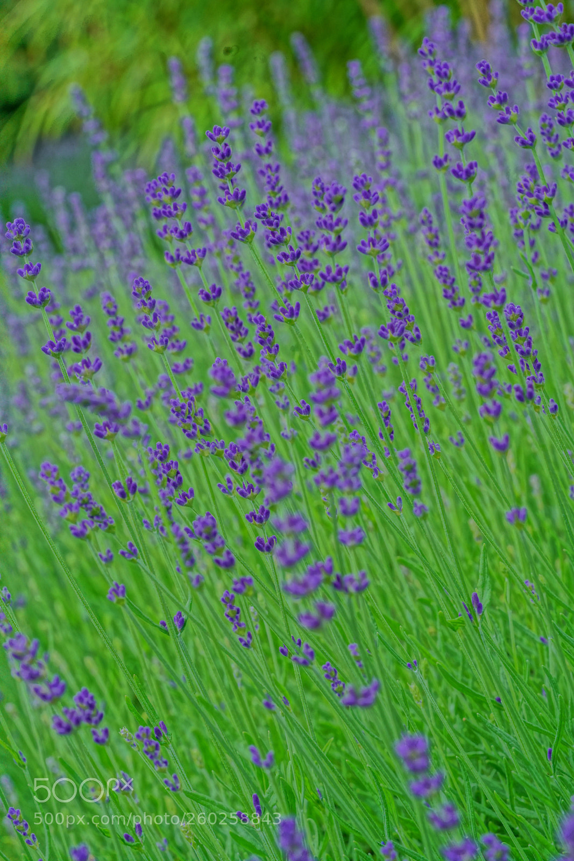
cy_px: 430
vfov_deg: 22.6
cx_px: 287
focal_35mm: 90
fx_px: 2152
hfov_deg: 15.2
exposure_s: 1/50
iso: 800
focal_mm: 90
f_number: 9
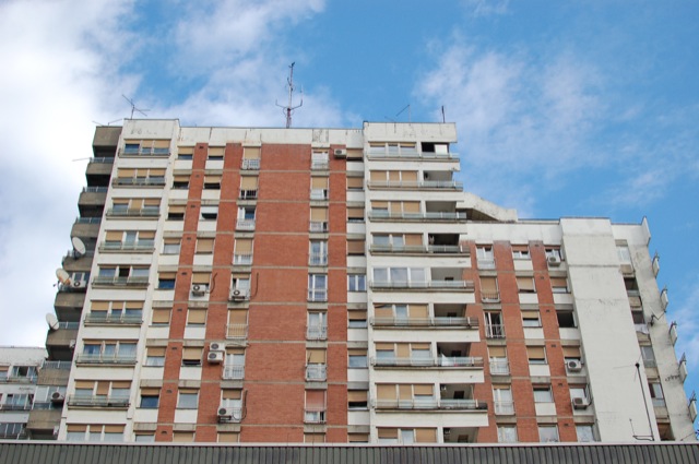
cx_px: 350
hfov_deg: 37.9
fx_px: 1018
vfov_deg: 25.7
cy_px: 232
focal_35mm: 52
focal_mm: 35
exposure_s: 1/320
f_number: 9
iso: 400
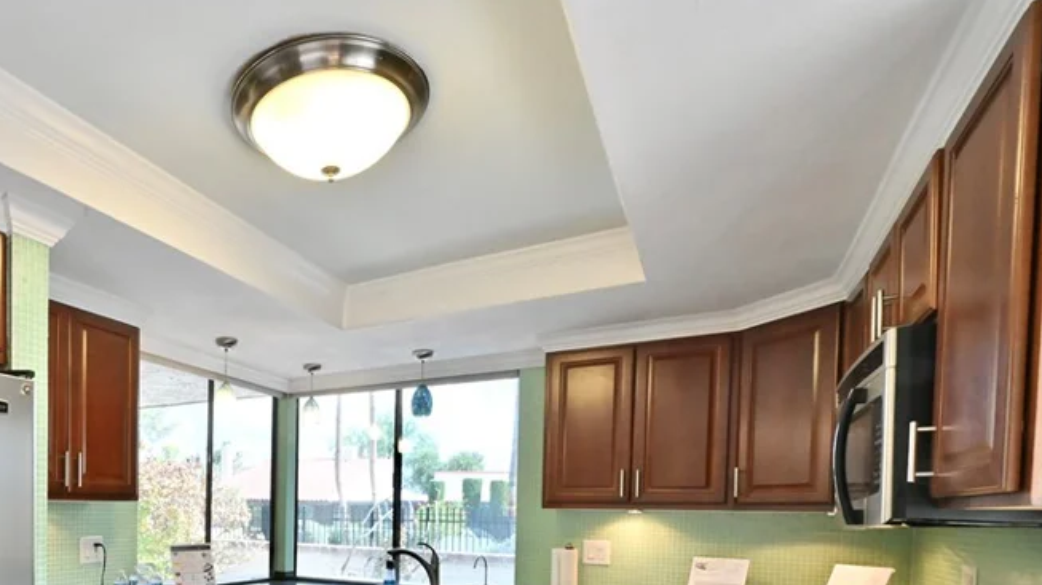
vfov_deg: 45.0
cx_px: 281
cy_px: 525
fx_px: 635
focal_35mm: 23
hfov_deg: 74.0
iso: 8000
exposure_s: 1/60
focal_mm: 14
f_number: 16
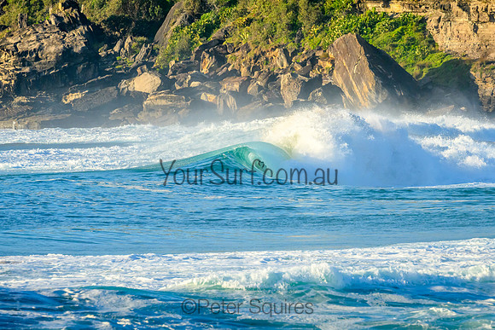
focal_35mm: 549
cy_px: 161
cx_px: 273
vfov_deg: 2.5
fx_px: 7555
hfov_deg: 3.8
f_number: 9
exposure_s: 1/2000
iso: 1000
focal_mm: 400
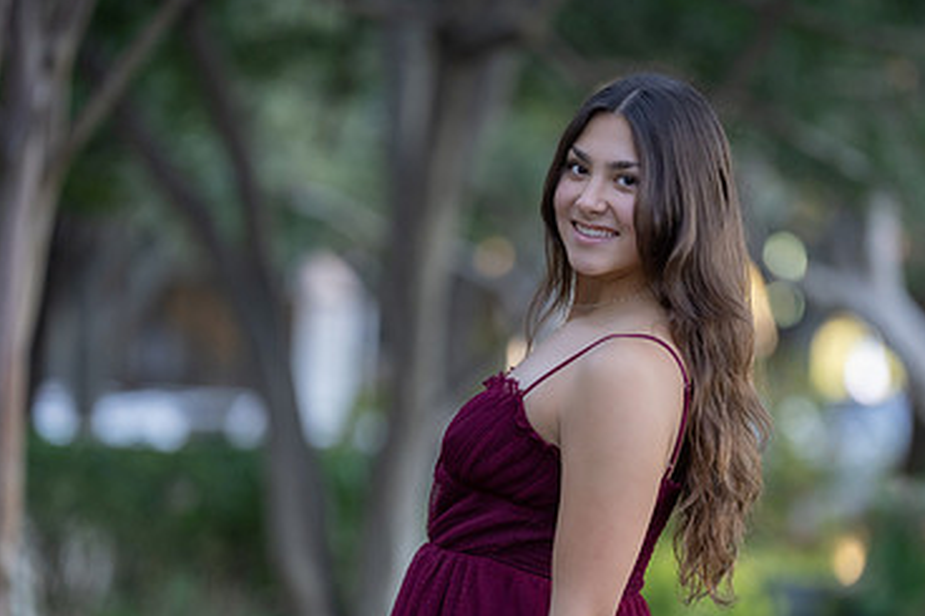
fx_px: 7011
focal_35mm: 273
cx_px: 518
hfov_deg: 7.5
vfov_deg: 5.0
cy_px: 406
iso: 500
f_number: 2.8
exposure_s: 1/320
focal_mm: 173
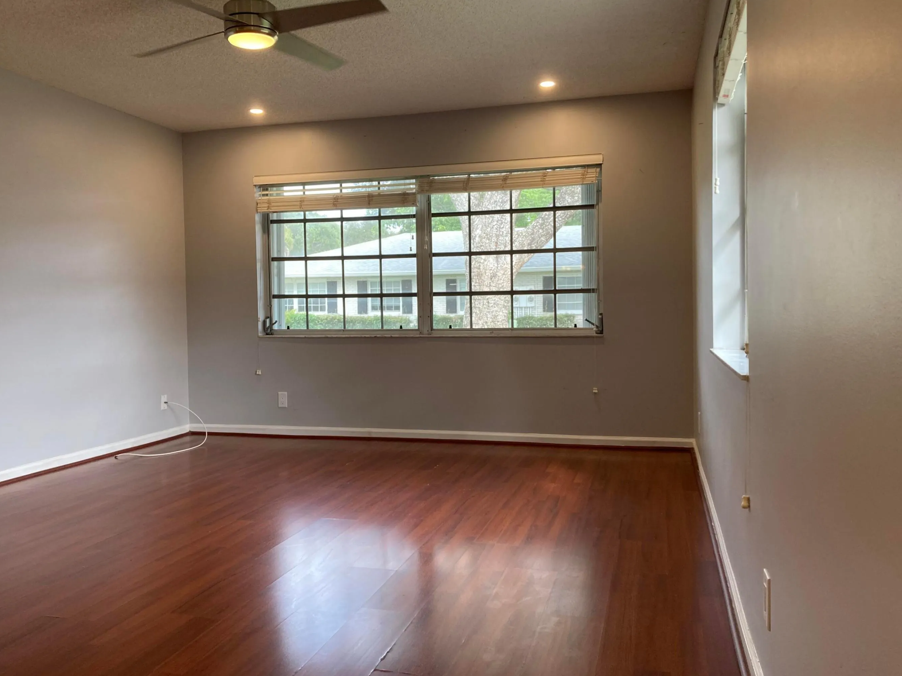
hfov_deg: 59.9
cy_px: 337
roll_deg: +0.3
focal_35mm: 30
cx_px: 431
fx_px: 782
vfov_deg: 46.8
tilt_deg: -1.4
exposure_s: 1/60
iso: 50
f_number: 1.8
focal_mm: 3.99
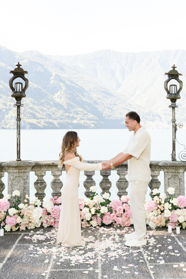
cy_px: 140
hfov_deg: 30.5
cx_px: 93
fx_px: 341
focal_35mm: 44
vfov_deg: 44.5
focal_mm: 44
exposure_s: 1/250
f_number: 6.3
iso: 250
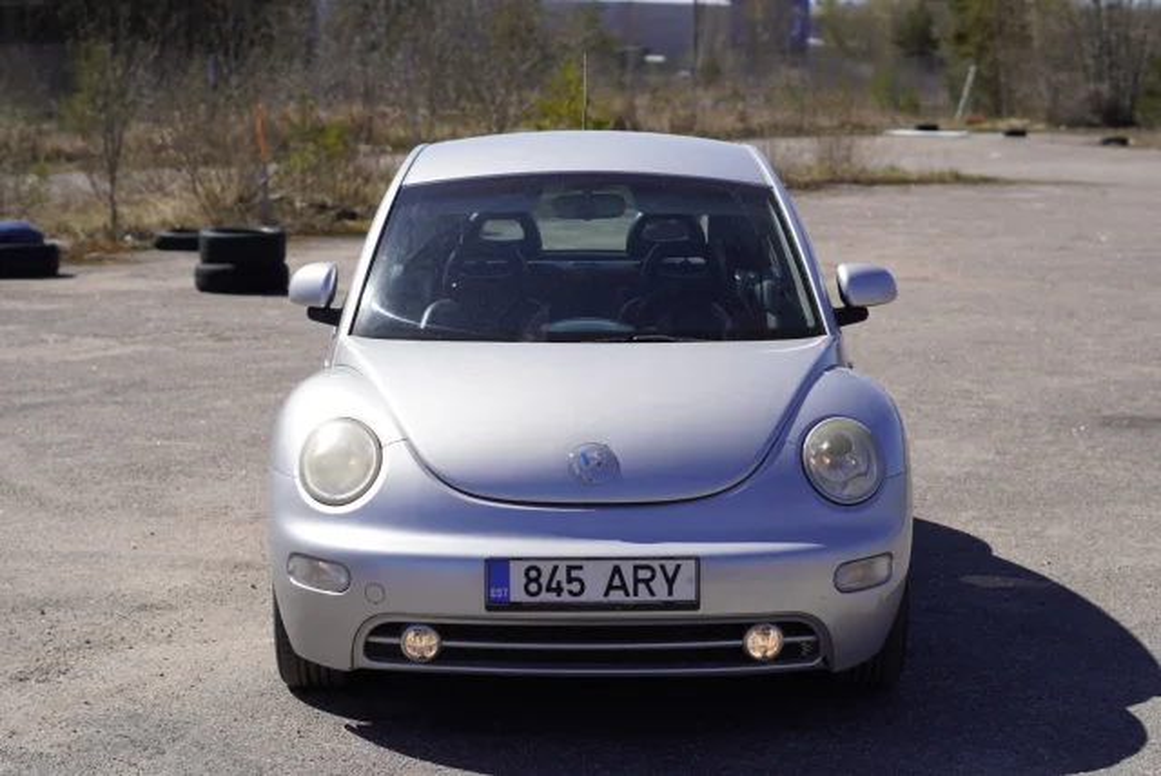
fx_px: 2421
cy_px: 388
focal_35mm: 75
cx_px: 580
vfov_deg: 18.2
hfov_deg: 27.0
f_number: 2.8
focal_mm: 50
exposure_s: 1/2500
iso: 100
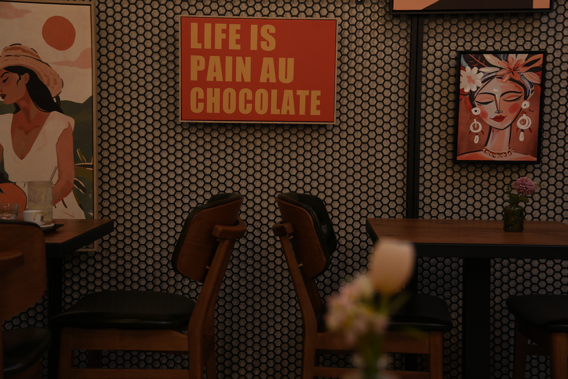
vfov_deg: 22.6
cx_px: 284
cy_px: 190
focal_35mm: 60
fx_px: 947
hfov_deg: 33.4
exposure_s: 1/60
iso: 500
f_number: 2.8
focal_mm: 40
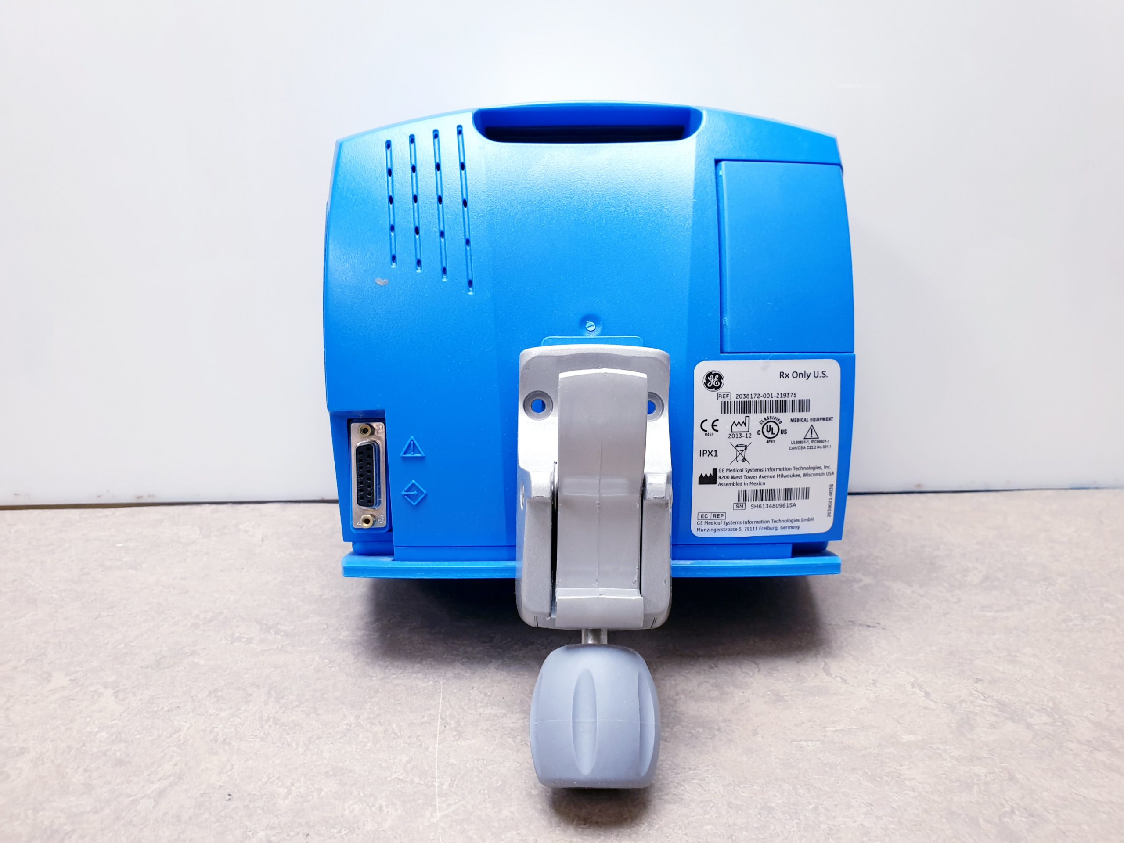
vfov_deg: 53.1
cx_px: 562
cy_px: 422
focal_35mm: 26
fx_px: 844
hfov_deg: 67.3
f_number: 2.4
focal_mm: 4.3
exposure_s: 1/50
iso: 100
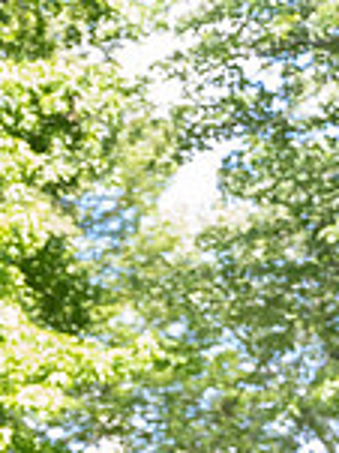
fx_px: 2118
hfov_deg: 8.6
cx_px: -371
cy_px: 669
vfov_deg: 11.7
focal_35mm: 162
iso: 800
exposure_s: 1/800
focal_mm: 37
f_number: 3.2
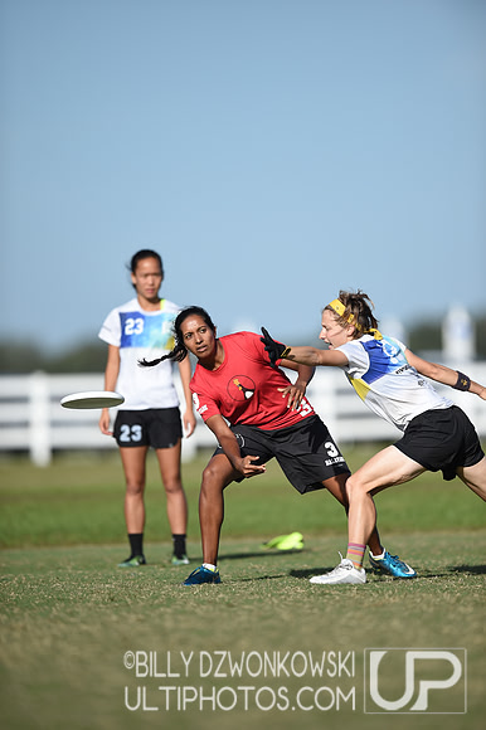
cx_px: 243
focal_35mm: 400
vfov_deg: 5.2
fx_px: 8109
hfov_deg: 3.4
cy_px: 365
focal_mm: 400
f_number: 2.8
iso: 100
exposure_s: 1/2500
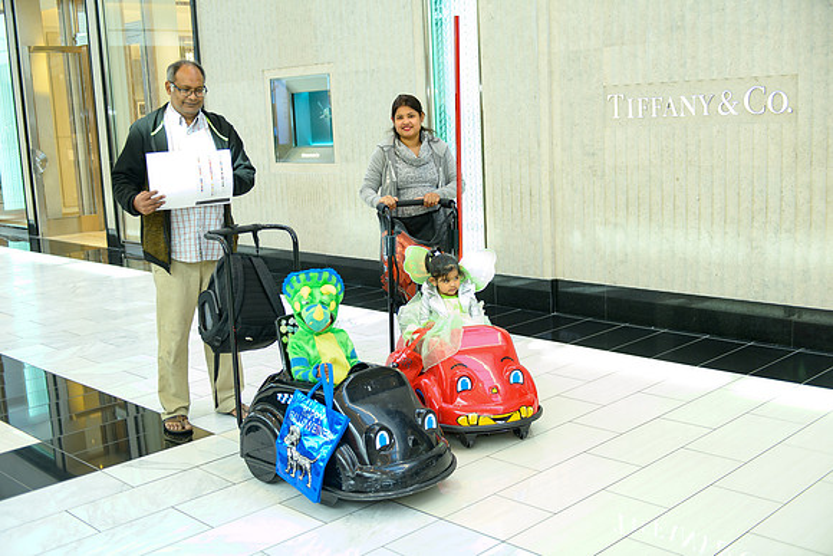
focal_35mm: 40
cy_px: 278
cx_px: 416
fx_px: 926
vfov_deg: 33.4
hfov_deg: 48.4
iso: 1250
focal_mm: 40
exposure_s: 1/250
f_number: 2.8
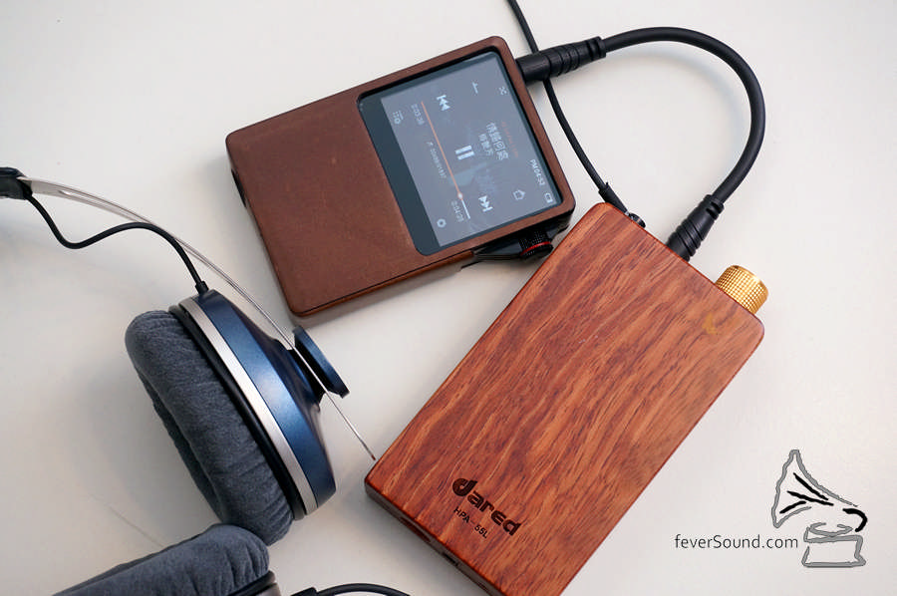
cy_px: 298
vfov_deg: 18.1
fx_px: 1867
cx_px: 448
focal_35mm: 75
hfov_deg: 27.0
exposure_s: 1/60
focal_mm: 50
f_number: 7.1
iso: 800
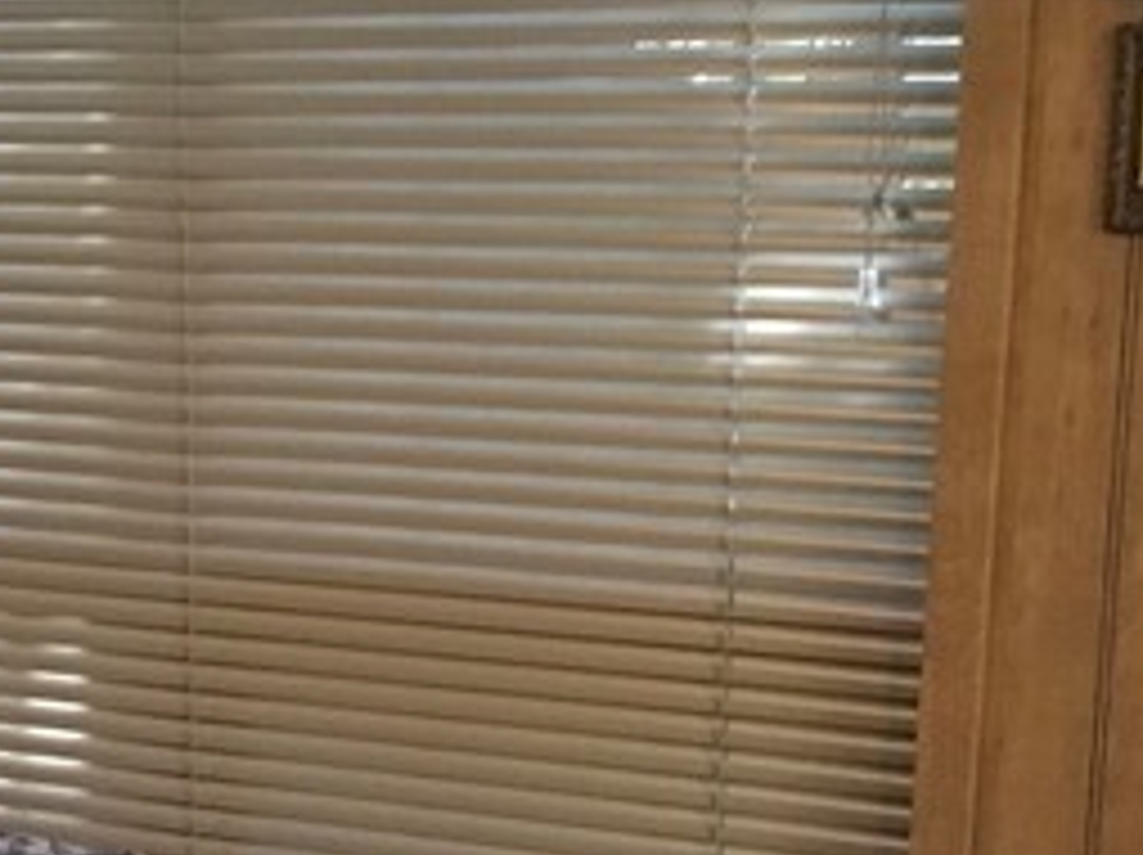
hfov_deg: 16.3
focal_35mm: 117
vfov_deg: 12.4
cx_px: -135
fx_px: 3860
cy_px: 990
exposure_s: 1/15
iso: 250
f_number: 2.2
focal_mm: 4.15
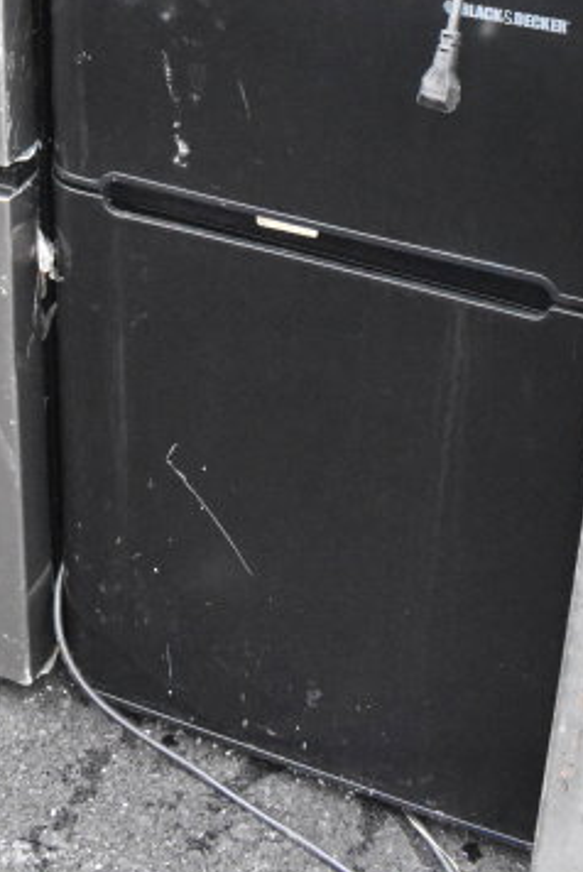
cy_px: -224
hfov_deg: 17.6
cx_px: 130
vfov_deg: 23.6
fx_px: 1867
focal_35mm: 77
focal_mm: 20
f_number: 10
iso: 6400
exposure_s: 1/400
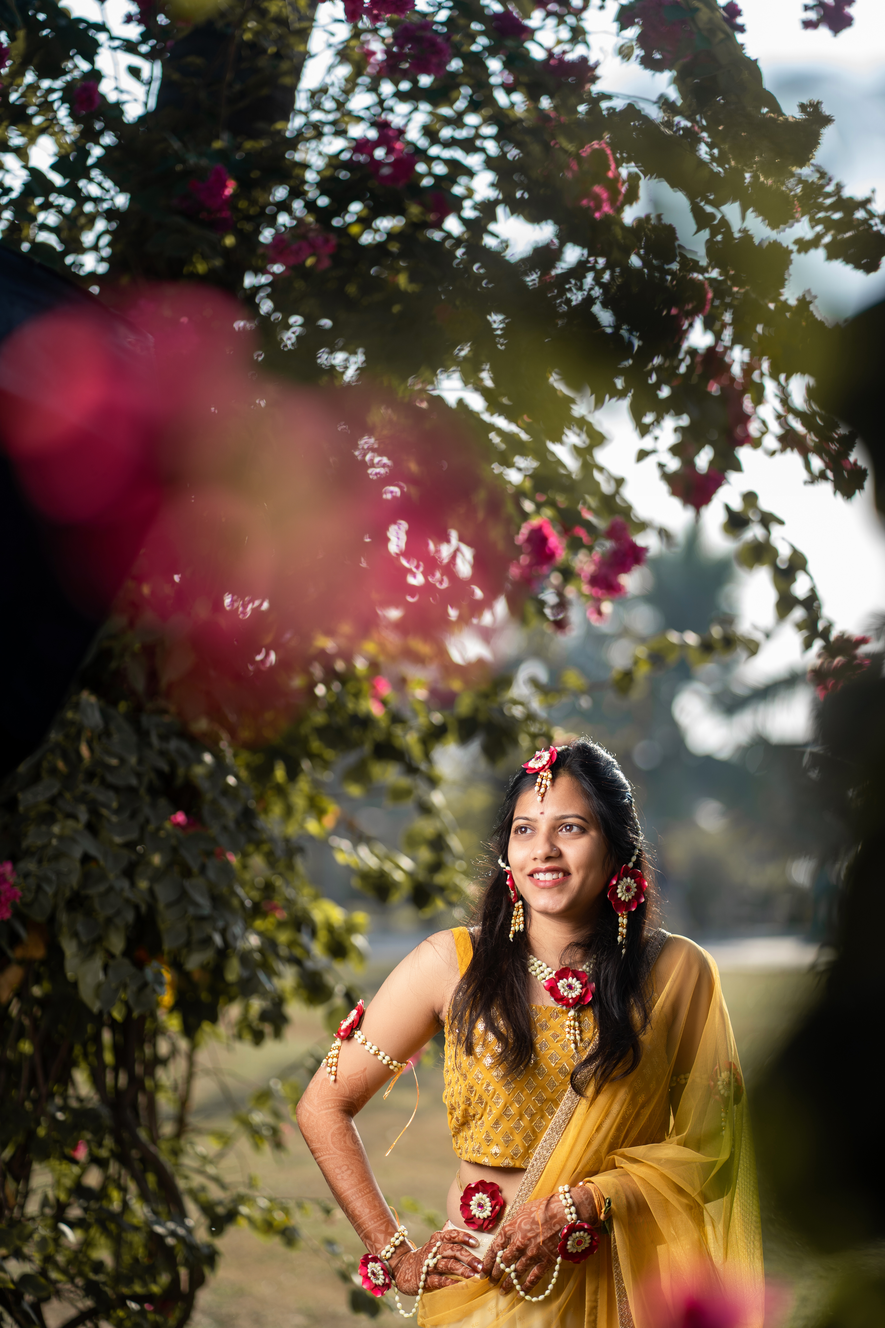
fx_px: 3134
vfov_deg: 23.9
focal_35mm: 85
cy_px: 664
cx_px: 442
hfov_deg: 16.1
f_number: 2
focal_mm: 85
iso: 50
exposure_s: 1/1000
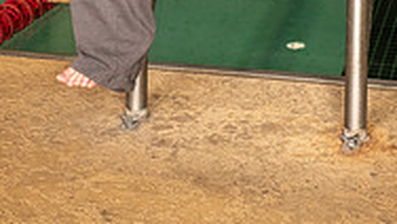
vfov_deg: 8.4
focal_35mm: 138
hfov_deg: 15.6
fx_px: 1454
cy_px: -213
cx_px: 218
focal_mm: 55
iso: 1000
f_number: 6.3
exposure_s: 1/400
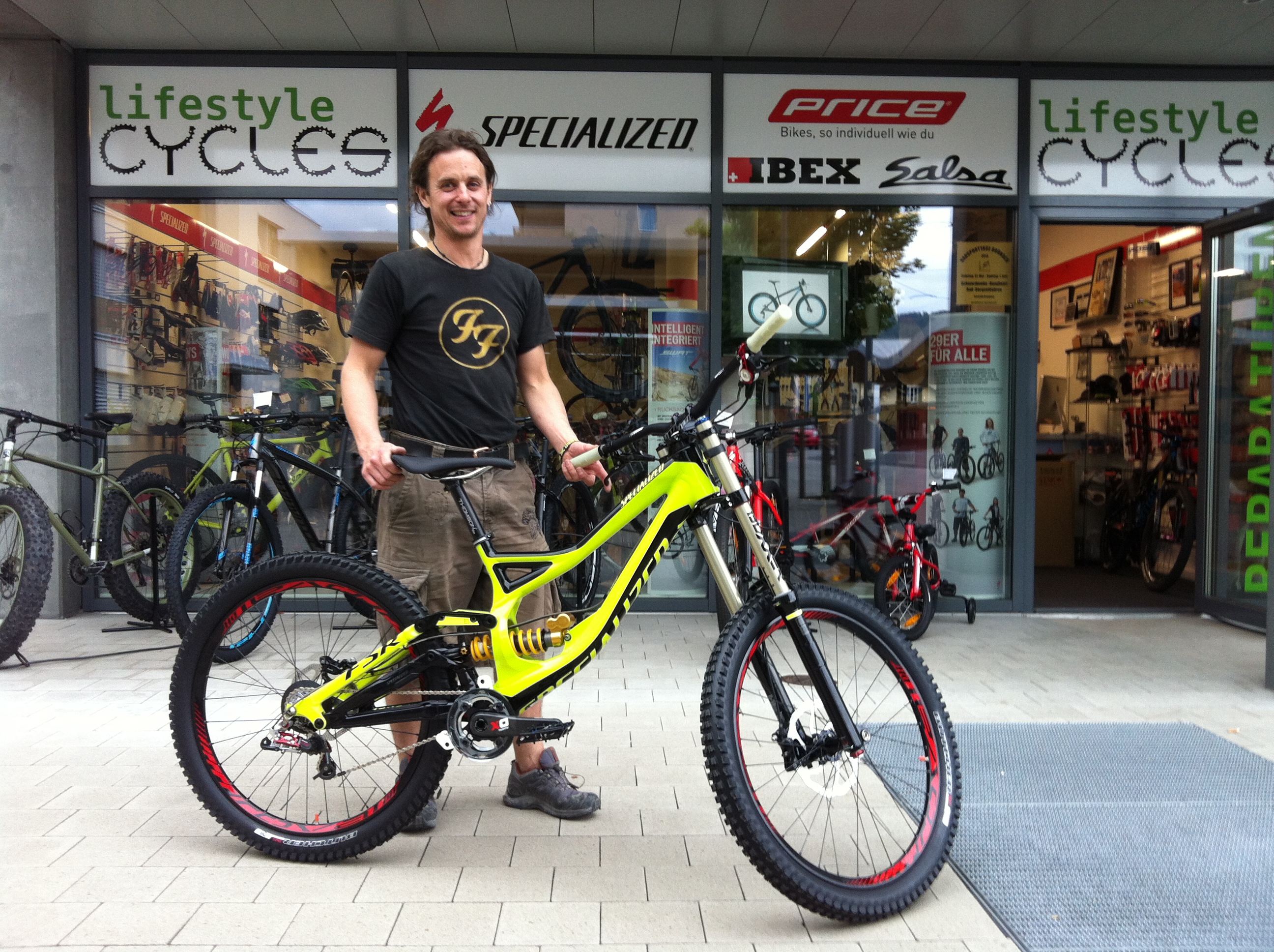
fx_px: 1286
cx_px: 637
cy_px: 476
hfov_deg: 52.7
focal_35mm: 35
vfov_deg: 40.6
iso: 80
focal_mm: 3.85
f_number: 2.8
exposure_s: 1/24
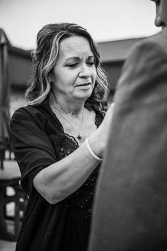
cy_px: 126
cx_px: 84
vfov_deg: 39.6
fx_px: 349
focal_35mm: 50
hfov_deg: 26.9
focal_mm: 50
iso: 320
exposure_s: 1/1000
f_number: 2.8
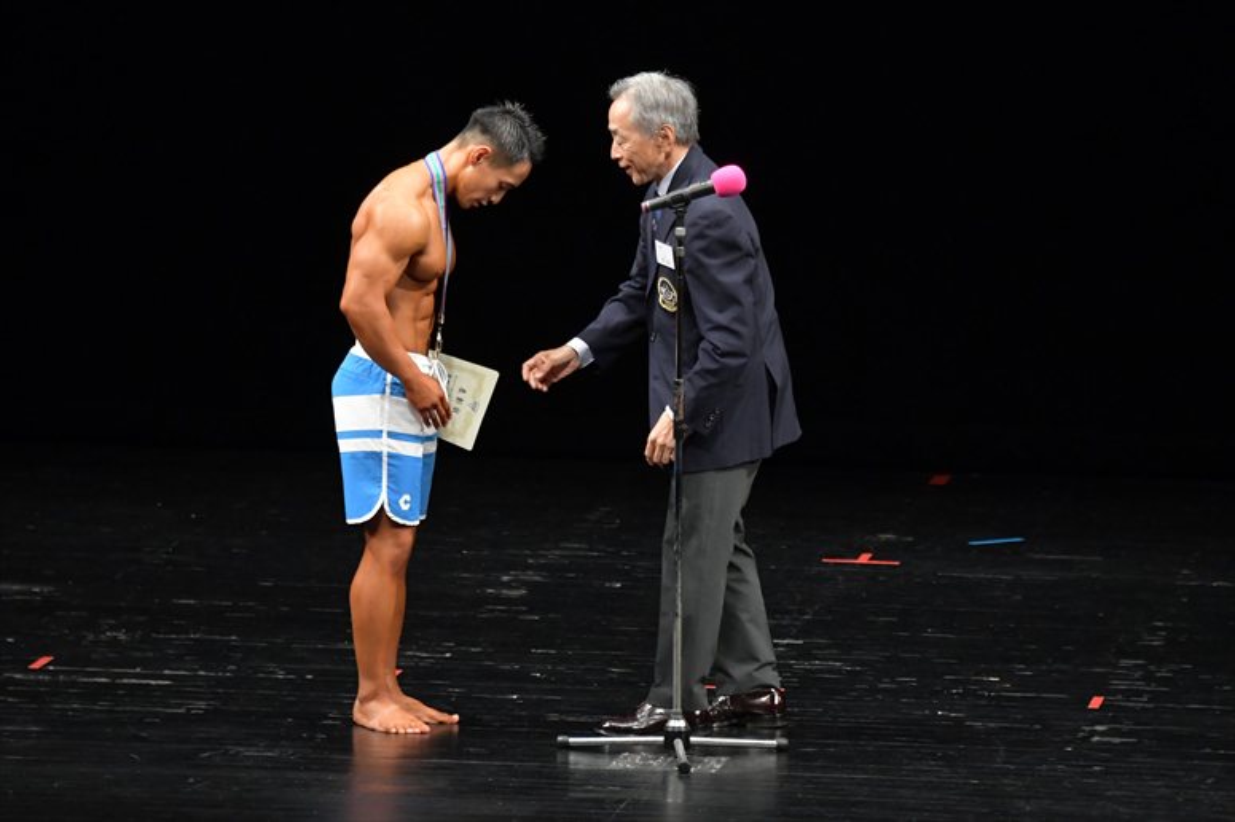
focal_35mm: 270
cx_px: 618
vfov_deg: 5.1
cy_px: 411
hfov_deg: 7.6
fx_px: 9258
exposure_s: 1/400
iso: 3200
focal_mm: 180
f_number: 5.6
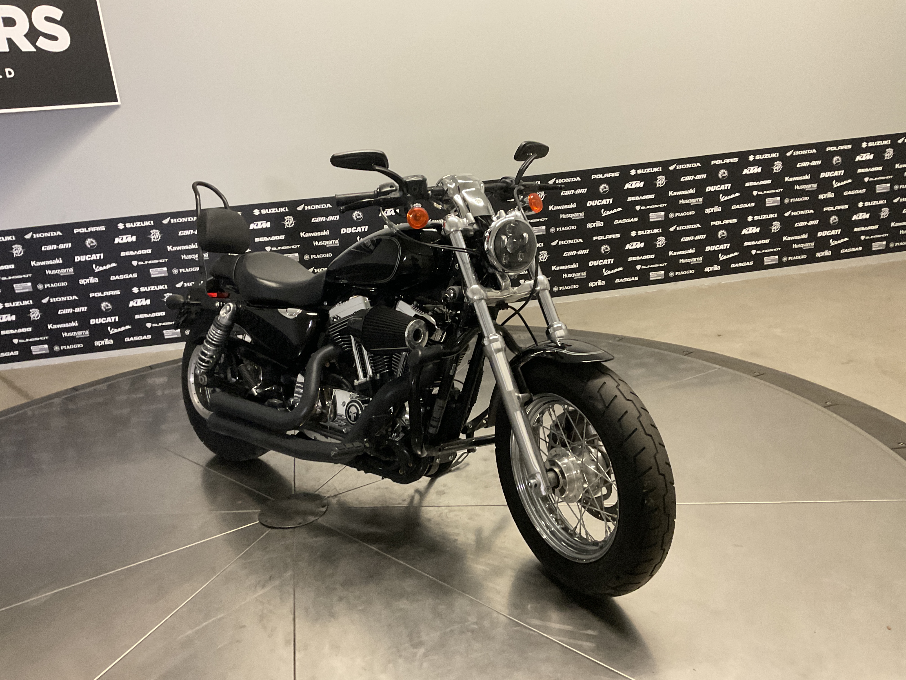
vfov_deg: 48.2
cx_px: 453
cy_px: 340
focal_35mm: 29
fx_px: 759
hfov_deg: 61.7
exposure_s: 1/60
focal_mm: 3
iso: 250
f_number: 1.8
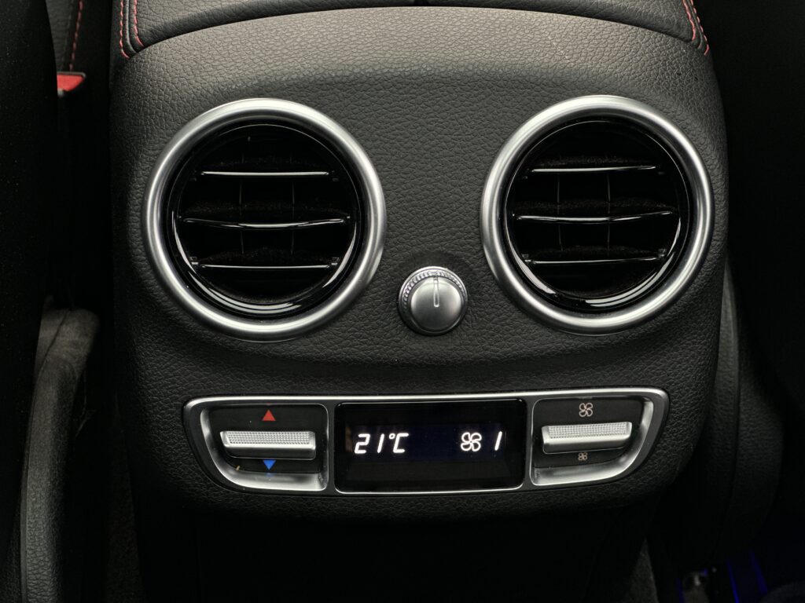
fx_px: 1791
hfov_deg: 25.3
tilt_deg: -40.1
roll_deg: -2.8
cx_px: 402
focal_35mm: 77
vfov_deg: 19.1
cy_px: 302
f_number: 2.8
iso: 400
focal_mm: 9
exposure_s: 1/37
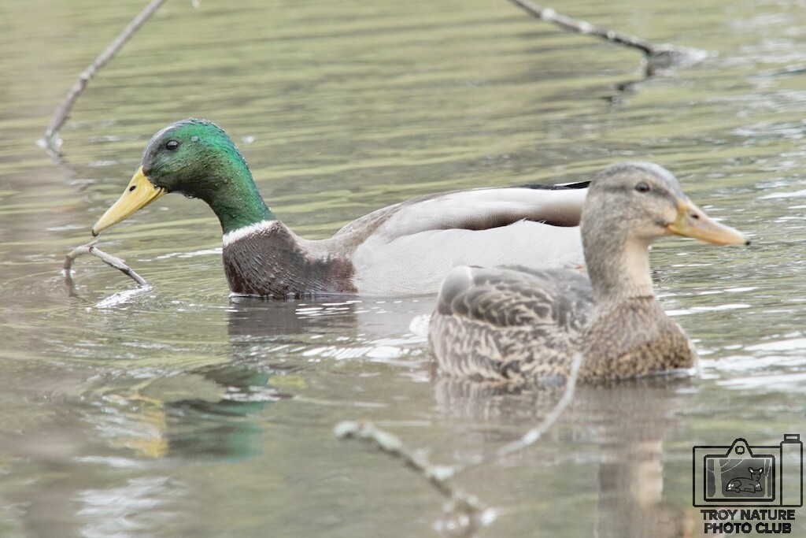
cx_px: 403
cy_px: 269
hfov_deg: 8.6
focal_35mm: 240
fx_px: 5374
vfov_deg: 5.7
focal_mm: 240
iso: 640
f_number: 8
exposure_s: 1/250
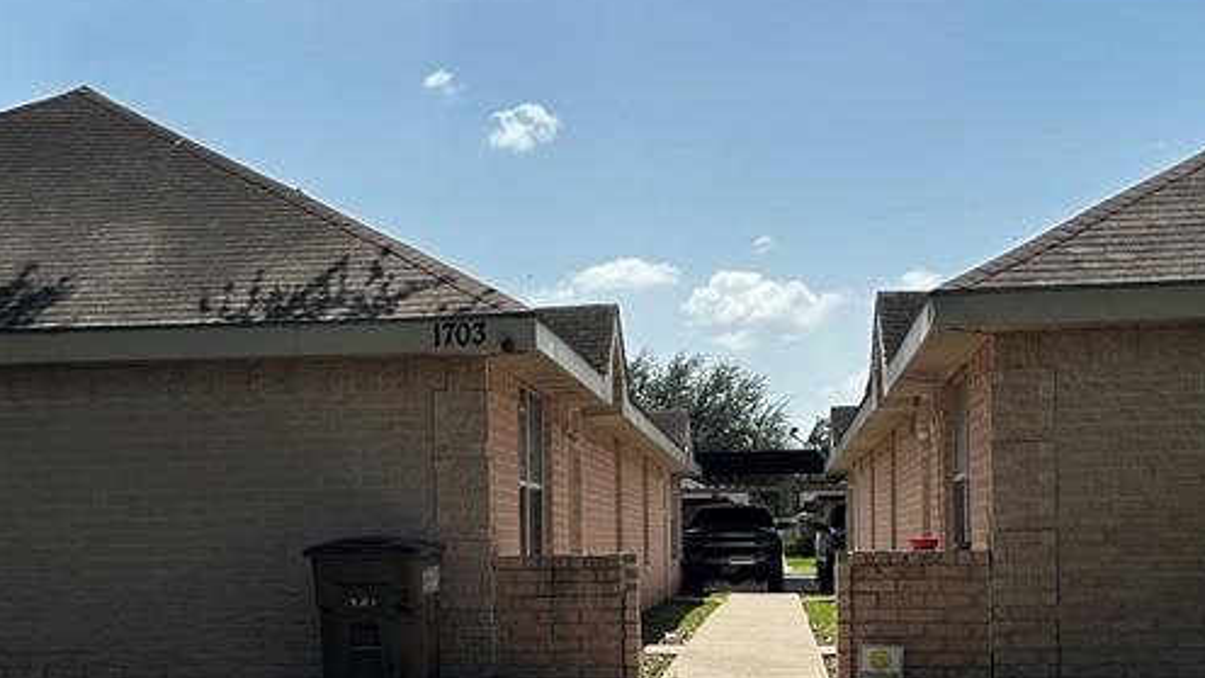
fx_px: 1725
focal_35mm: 54
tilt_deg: +0.4
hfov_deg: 38.4
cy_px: 527
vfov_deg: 22.0
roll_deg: -0.3
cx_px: 498
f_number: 1.78
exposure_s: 1/5848
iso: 80
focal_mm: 6.86
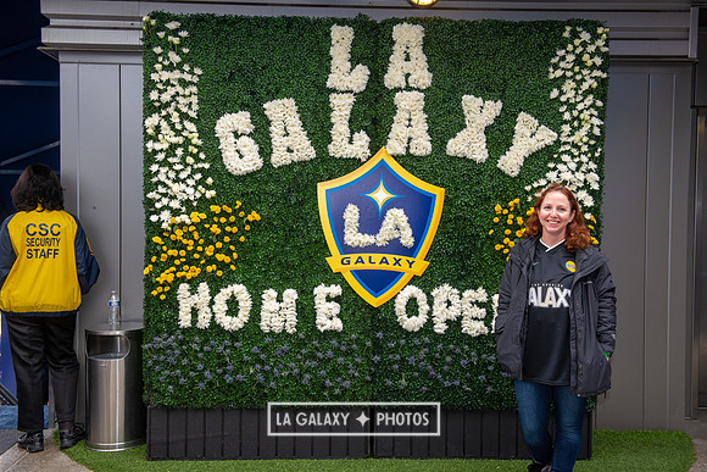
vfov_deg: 33.4
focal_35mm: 40
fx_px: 786
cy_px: 236
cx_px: 354
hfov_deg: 48.4
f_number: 6.3
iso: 500
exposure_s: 1/160
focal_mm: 40
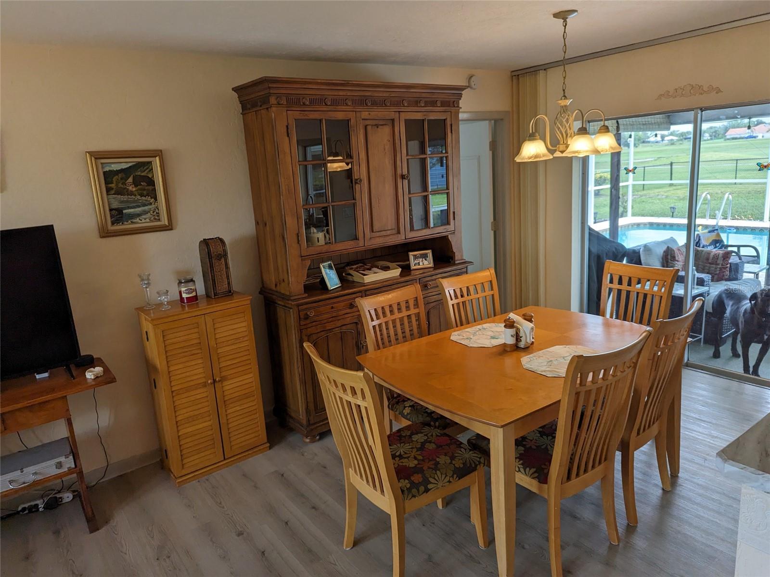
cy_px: 288
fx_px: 534
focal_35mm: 24
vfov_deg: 56.8
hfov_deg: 71.6
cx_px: 385
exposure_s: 1/175
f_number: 1.85
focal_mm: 6.81
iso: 53
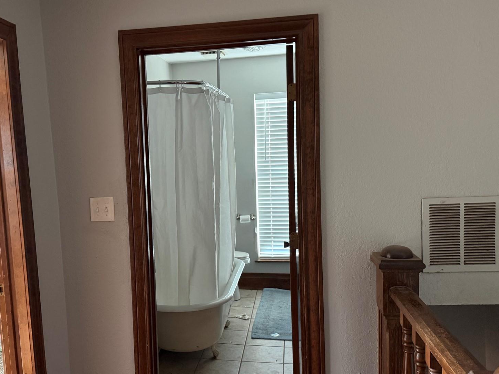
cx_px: 198
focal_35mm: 34
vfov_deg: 41.7
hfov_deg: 53.6
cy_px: 208
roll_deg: +2.2
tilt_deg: -4.2
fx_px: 490
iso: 400
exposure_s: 1/60
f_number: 1.78
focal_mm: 6.76
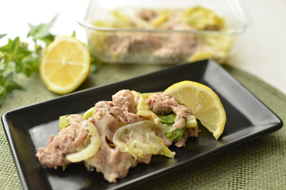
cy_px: 95
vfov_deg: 29.7
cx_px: 143
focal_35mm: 45
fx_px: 357
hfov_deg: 43.7
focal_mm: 30
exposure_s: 1/250
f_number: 2.5
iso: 200
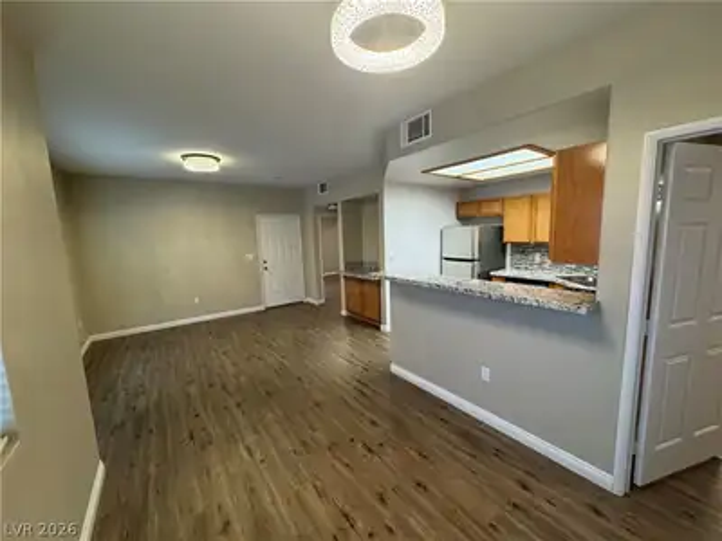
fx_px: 292
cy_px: 270
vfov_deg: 85.7
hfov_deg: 102.1
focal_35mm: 14
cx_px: 361
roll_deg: +2.2
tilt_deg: -8.0
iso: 320
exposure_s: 1/120
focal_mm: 2.22
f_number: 2.2
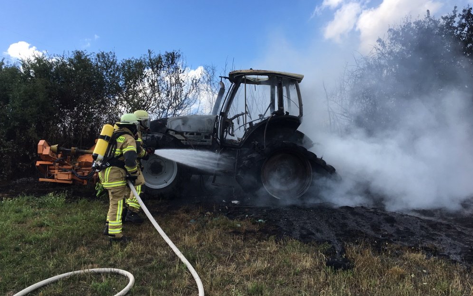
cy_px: 141
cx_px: 237
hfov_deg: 61.2
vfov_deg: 40.6
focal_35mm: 31
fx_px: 400
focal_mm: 4.15
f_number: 2.2
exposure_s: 1/845
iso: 25
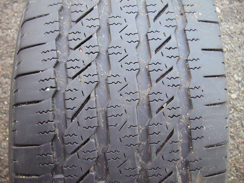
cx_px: 122
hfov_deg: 52.6
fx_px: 247
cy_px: 92
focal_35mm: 35
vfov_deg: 40.7
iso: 400
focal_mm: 5.8
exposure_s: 1/160
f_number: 2.8
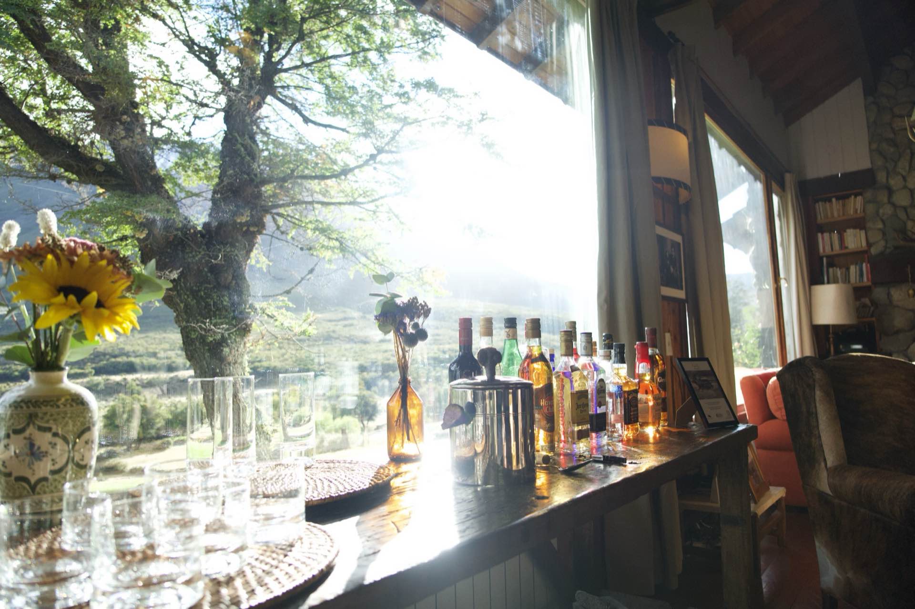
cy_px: 304
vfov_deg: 53.1
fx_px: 610
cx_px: 458
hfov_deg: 73.8
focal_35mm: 24
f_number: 2.8
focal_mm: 16
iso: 800
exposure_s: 1/1250
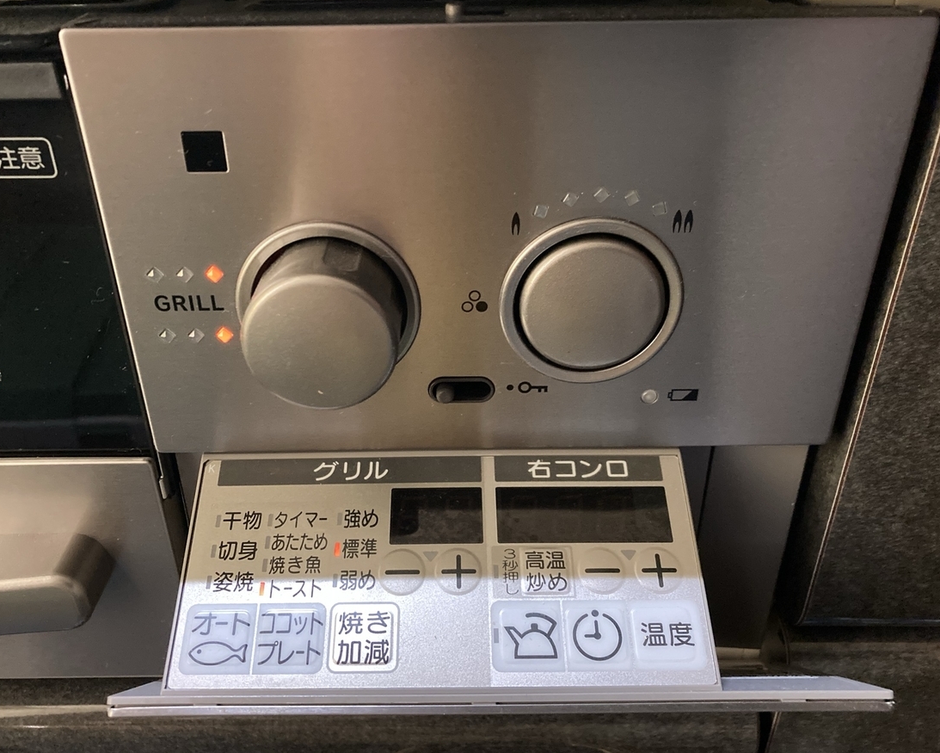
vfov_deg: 48.5
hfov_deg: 58.7
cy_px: 380
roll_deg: +1.3
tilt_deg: -31.6
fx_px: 835
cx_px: 455
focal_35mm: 30
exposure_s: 1/30
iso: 640
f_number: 1.8
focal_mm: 3.99
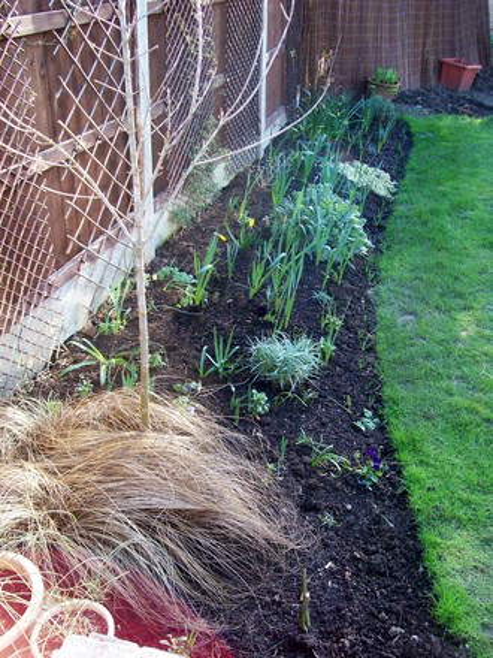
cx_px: 246
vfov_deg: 51.4
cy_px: 329
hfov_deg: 39.7
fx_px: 684
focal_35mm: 36
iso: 80
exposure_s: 1/92.8
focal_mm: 6
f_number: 2.7
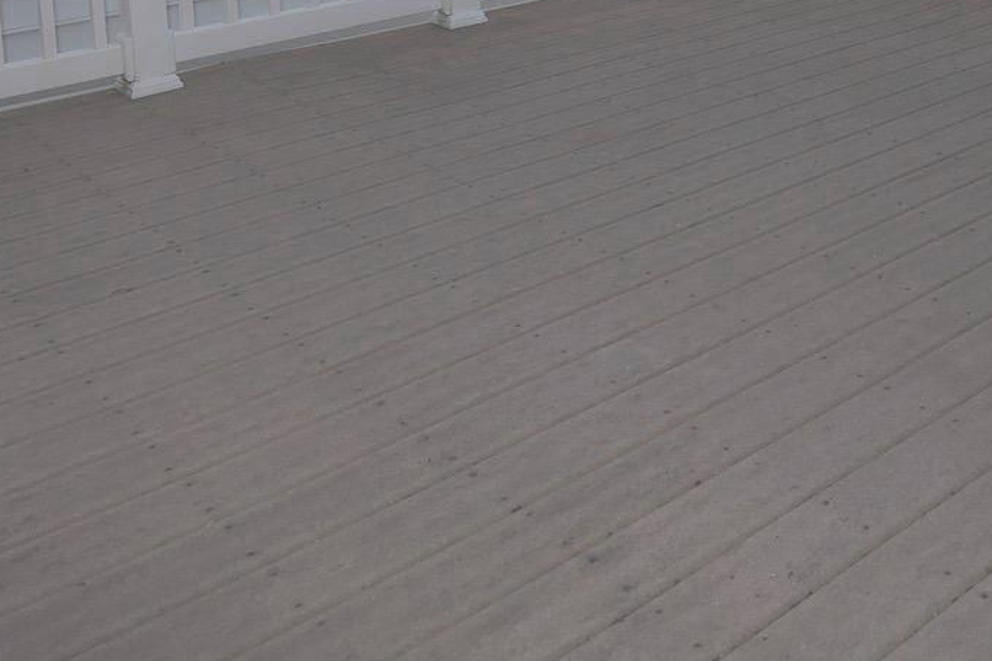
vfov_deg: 25.1
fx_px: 1322
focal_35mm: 48
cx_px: 826
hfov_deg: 39.1
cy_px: -146
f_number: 7.1
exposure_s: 1/400
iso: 100
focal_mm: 16
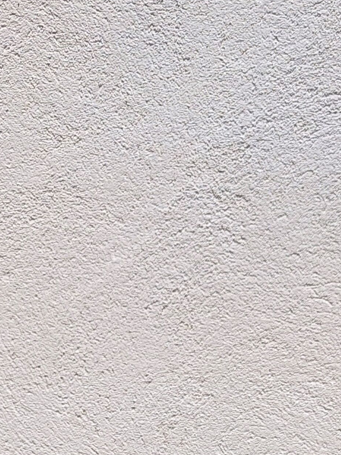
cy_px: 795
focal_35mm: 93
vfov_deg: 17.5
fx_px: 1222
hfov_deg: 15.6
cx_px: 345
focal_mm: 5.23
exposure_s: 1/2310
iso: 25
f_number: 1.8
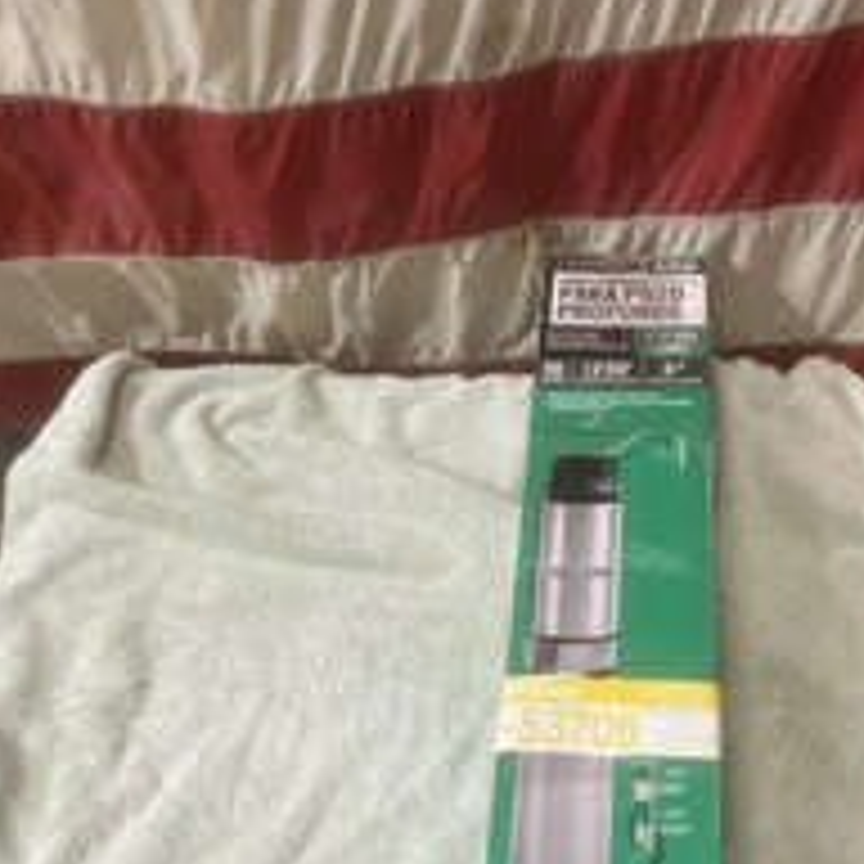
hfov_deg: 34.9
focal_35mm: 48
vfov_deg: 34.6
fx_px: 1355
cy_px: 648
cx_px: 594
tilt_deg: -46.9
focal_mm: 5.1
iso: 64
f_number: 1.6
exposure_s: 1/60
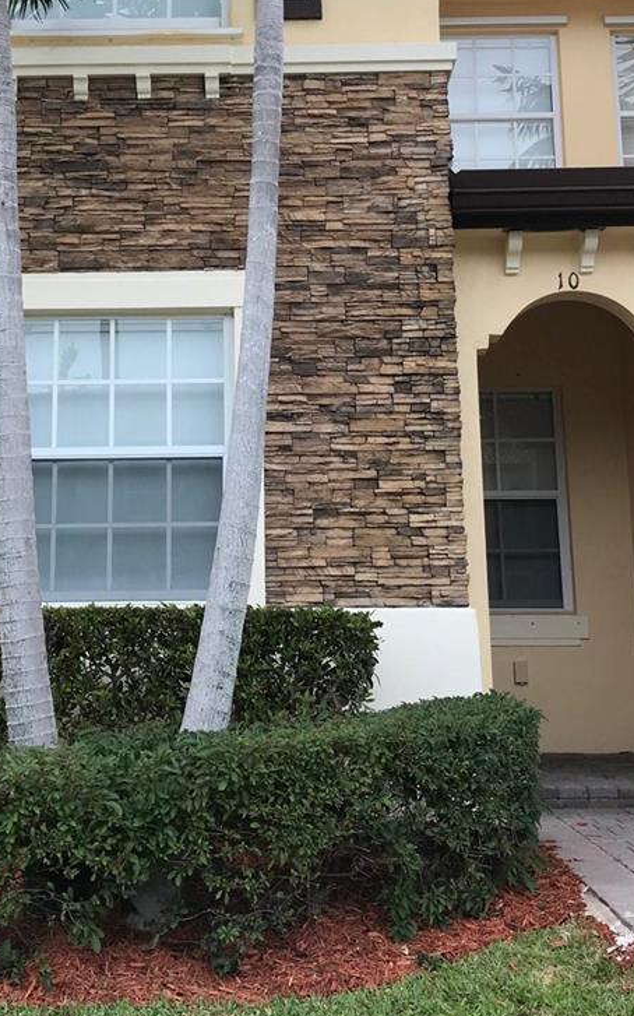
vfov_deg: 40.8
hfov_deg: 26.2
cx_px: 229
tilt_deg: +12.1
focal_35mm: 49
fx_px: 1355
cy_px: 376
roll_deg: -0.2
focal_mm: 3.99
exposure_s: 1/40
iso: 20
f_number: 1.8
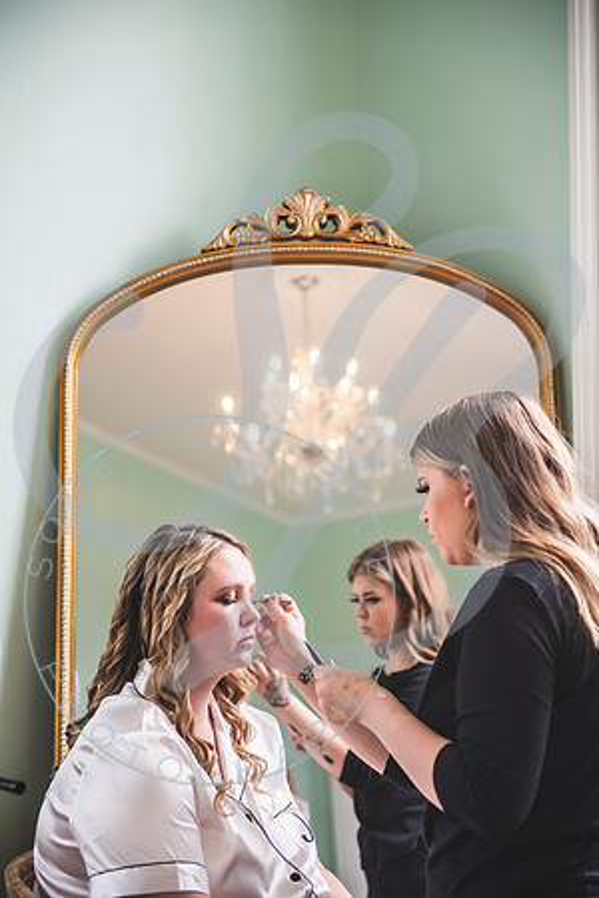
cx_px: 300
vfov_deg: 30.5
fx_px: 1647
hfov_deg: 20.6
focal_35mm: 66
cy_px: 449
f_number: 2.8
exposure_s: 1/125
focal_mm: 66
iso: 100
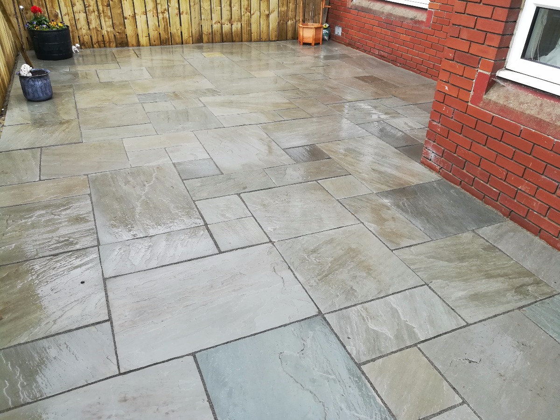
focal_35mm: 26
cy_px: 210
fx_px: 421
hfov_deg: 67.3
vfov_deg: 53.1
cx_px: 280
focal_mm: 3.83
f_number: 2.2
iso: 50
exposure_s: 1/105
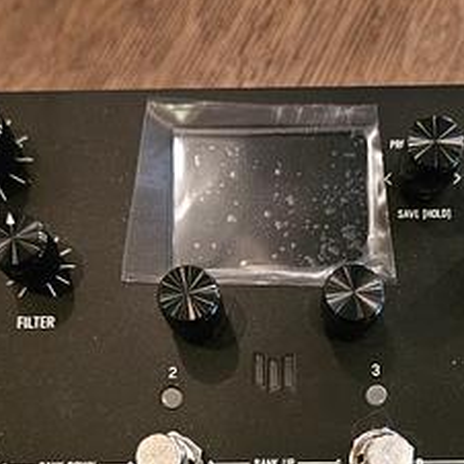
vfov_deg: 30.8
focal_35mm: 54
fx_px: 819
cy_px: 372
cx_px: 277
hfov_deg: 31.6
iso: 1250
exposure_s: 1/24
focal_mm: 5.4
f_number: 1.8
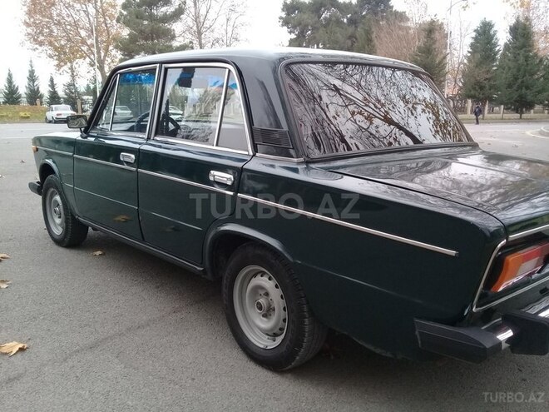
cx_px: 274
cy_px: 206
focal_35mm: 31
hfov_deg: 58.4
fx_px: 492
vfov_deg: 45.4
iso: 80
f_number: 2.2
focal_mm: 3.3
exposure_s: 1/33
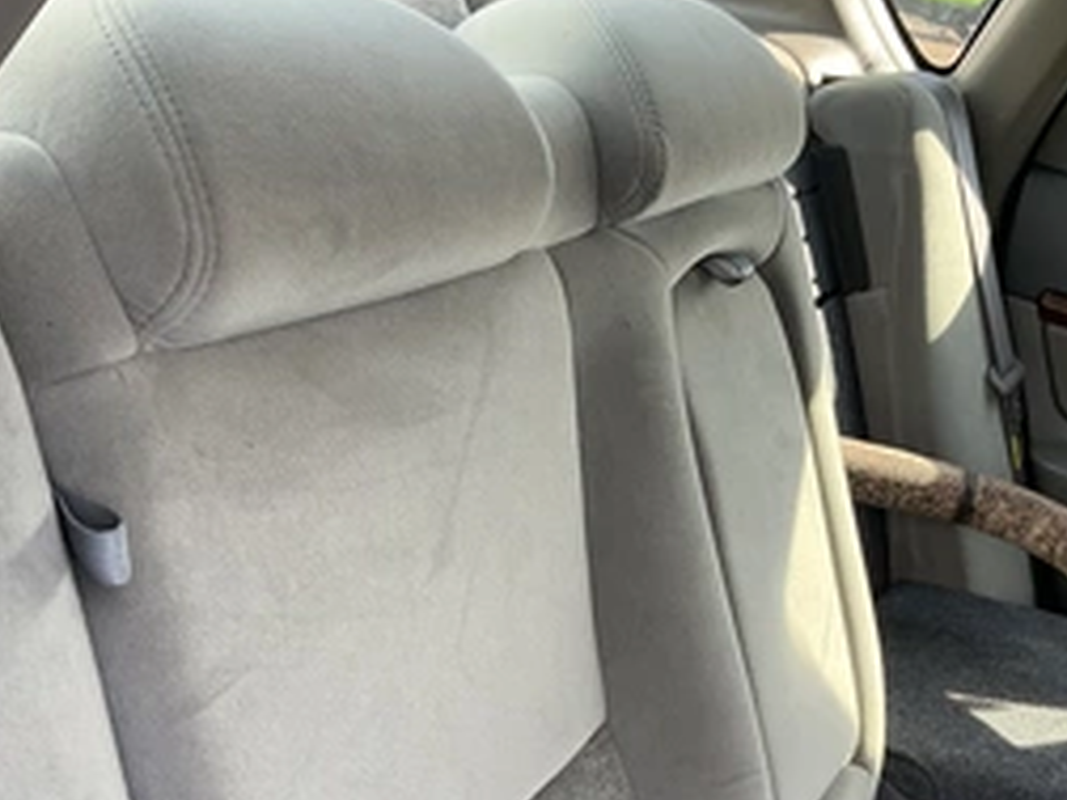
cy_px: 610
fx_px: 1418
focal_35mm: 46
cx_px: 597
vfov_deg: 30.9
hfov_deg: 41.2
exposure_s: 1/155
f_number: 1.8
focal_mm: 3
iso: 32
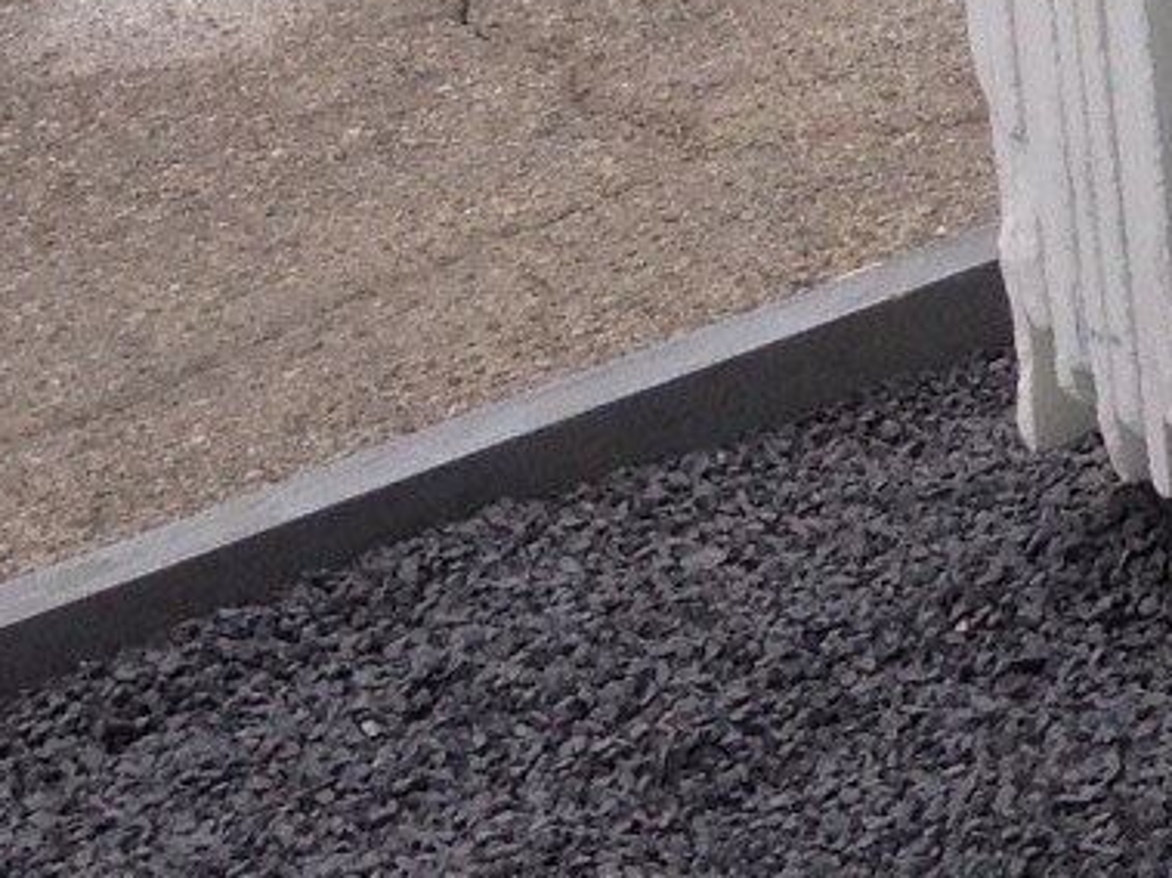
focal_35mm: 189
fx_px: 6397
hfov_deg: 9.4
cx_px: 2789
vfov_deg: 7.5
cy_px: -884
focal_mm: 4.28
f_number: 2.4
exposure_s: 1/642
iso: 50
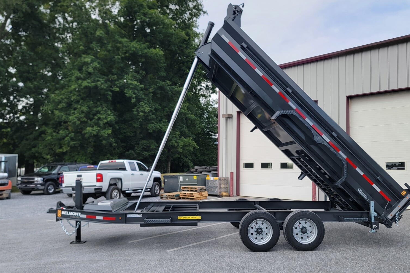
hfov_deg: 61.8
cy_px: 145
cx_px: 223
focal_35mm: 30
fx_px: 342
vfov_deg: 43.6
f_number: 1.8
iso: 16
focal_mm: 6.7
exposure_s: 1/432
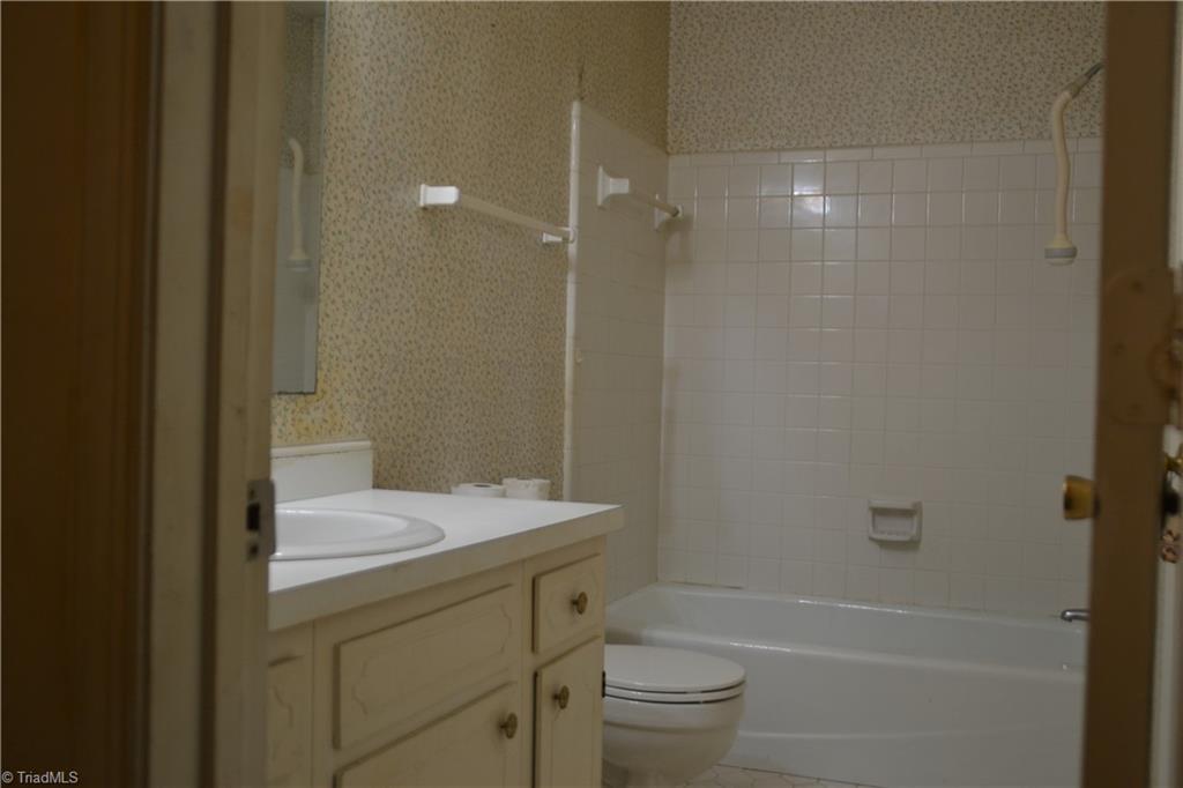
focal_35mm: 33
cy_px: 394
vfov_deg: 39.9
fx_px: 1084
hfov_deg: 57.2
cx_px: 592
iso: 400
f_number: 4
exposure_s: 1/60
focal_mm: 22
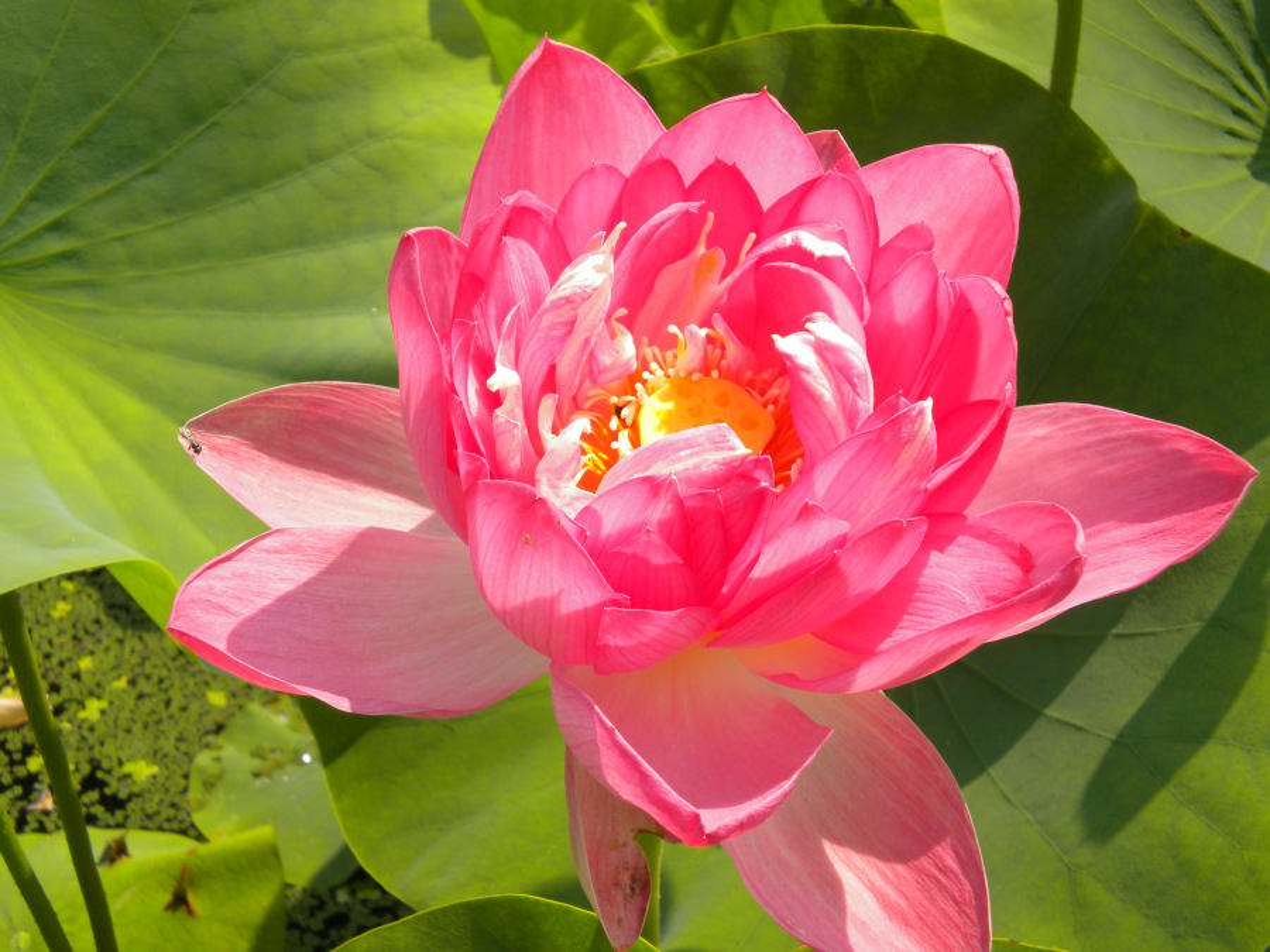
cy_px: 476
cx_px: 635
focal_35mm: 68
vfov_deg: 21.6
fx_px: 2495
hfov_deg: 28.6
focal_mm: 12.3
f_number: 6.5
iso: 80
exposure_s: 1/224
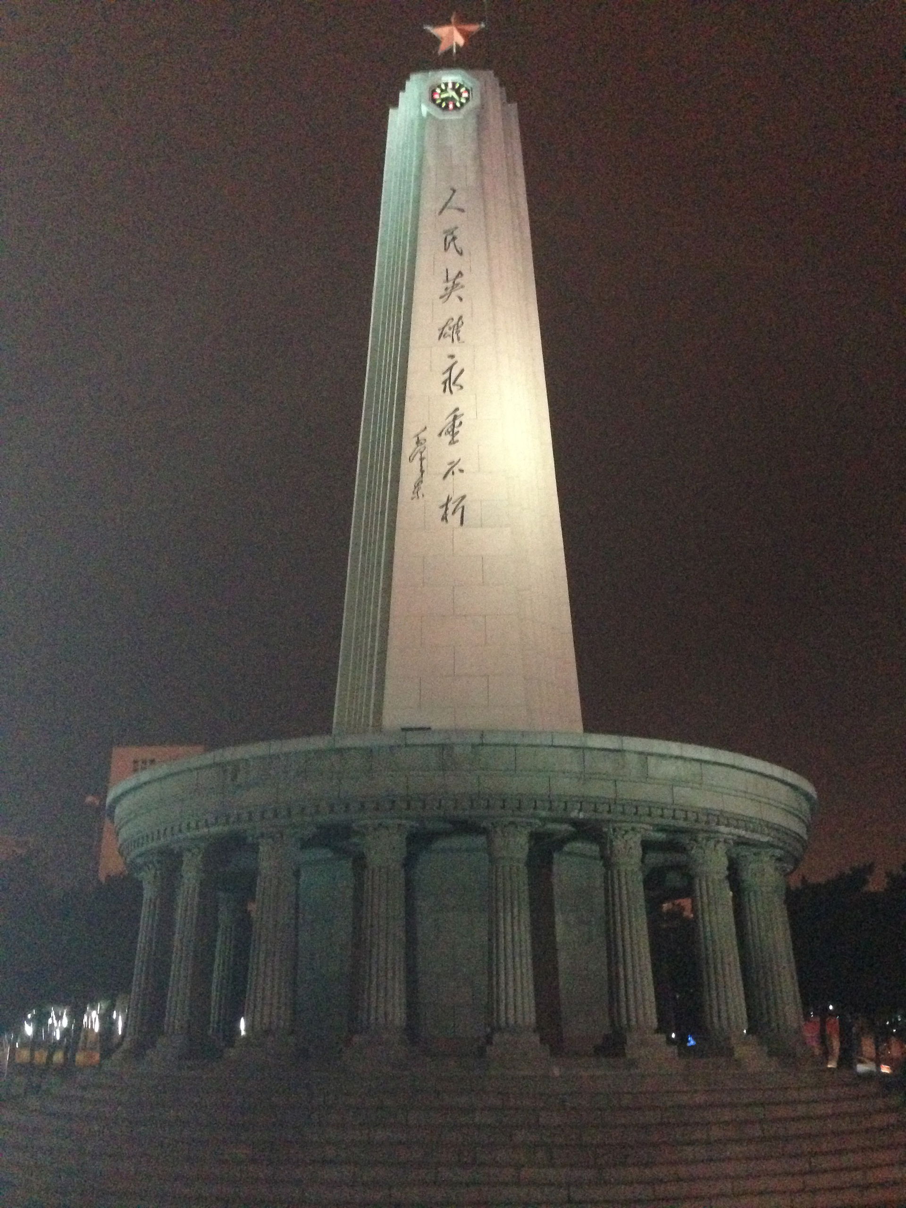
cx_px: 453
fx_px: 1152
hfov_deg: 42.9
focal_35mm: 33
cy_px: 604
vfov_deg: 55.4
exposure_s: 1/16
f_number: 2.4
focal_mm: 4.13
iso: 800
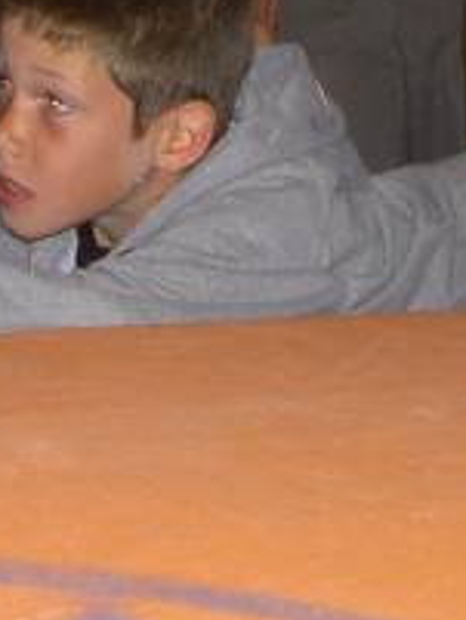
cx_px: 358
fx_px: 2779
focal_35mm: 155
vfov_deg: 12.3
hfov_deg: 9.6
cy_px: -228
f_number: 2.8
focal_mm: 8
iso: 100
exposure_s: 1/60
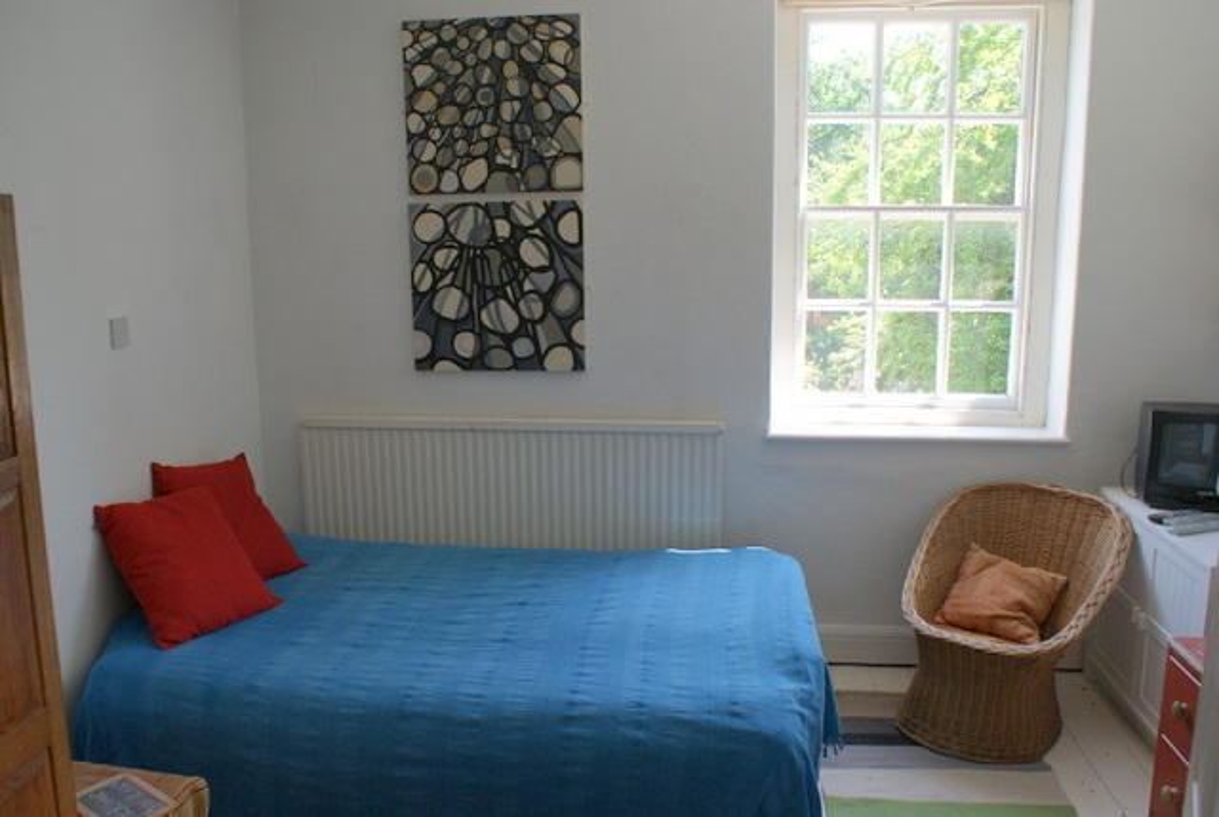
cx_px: 610
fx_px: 1017
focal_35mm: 30
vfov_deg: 43.8
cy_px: 408
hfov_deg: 61.8
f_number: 5.6
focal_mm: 20
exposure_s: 1/50
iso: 100
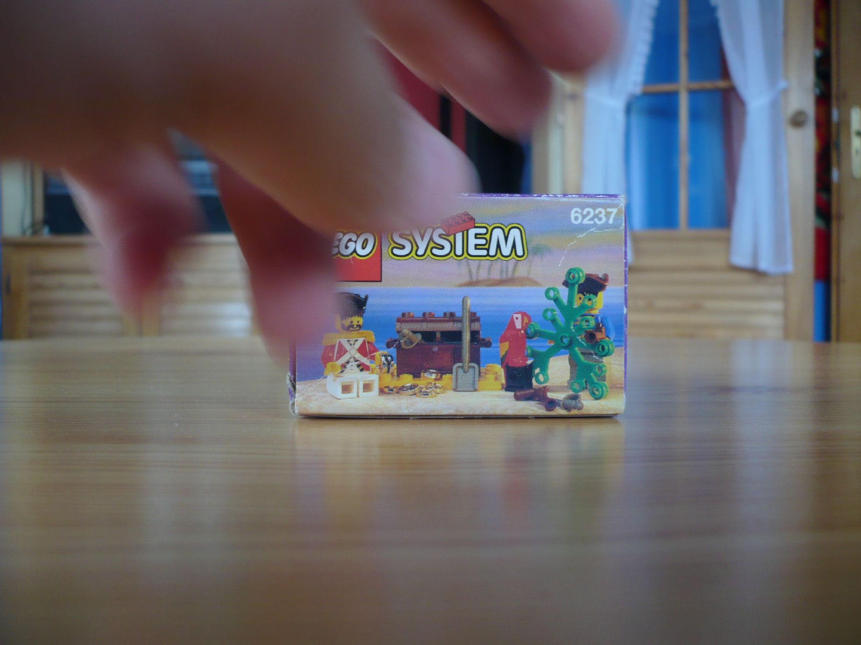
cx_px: 430
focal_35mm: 35
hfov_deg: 52.6
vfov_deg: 40.7
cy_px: 322
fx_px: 870
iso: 100
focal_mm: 5.8
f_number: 2.8
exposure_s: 1/25
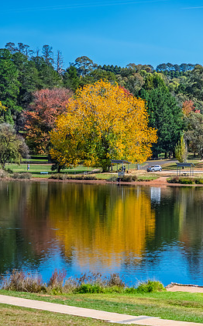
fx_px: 1161
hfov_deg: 10.0
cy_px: 161
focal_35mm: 131
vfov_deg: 16.0
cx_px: 100
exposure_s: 1/8000
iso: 800
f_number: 4
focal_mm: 80
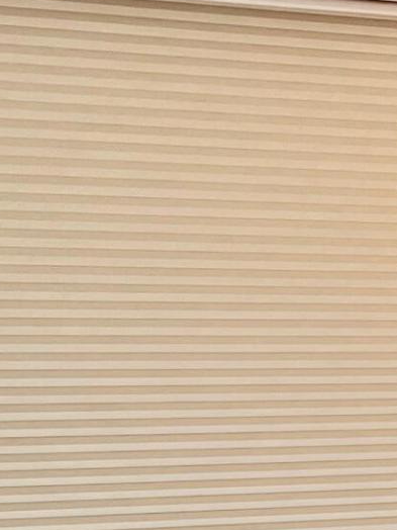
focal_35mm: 143
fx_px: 2187
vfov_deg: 13.3
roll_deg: +1.2
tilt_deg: -7.4
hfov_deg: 10.0
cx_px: 598
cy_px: 705
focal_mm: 4.2
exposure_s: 1/120
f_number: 1.6
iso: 100
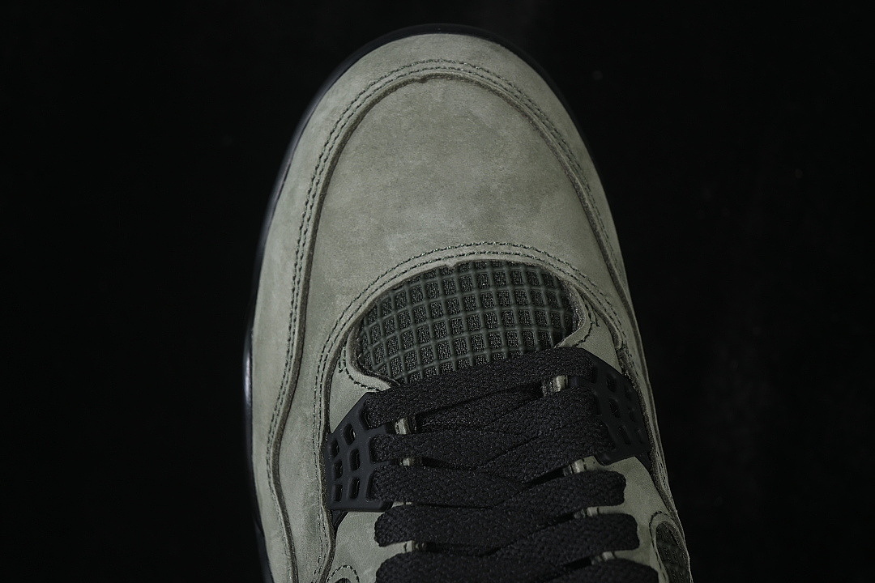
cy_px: 292
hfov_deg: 27.0
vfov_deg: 18.2
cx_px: 438
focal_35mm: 75
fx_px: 1823
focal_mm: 50
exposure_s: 1/60
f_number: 6.3
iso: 160
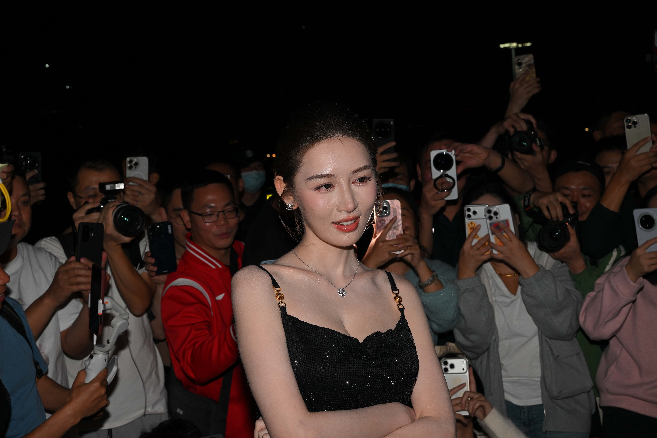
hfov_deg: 38.9
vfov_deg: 26.5
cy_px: 219
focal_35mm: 51
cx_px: 328
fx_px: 931
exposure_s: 1/250
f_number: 9
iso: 400
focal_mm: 51
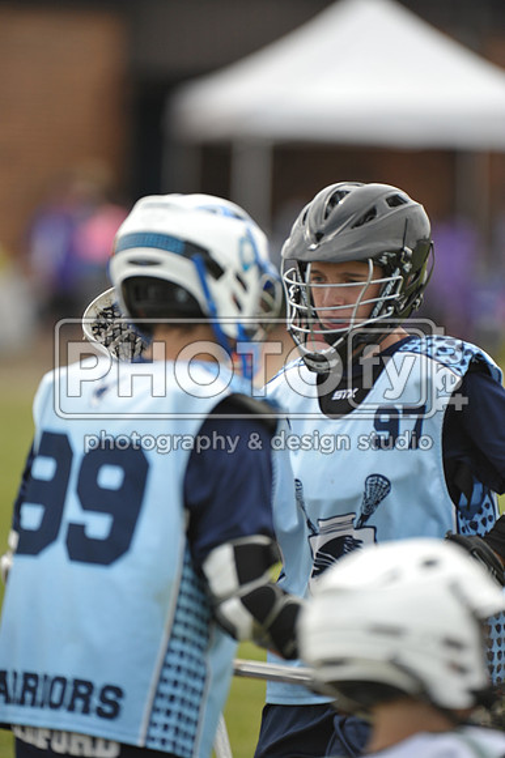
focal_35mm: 400
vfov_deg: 5.2
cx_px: 252
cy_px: 379
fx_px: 8426
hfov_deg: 3.4
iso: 800
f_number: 4
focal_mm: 400
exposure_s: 1/2000
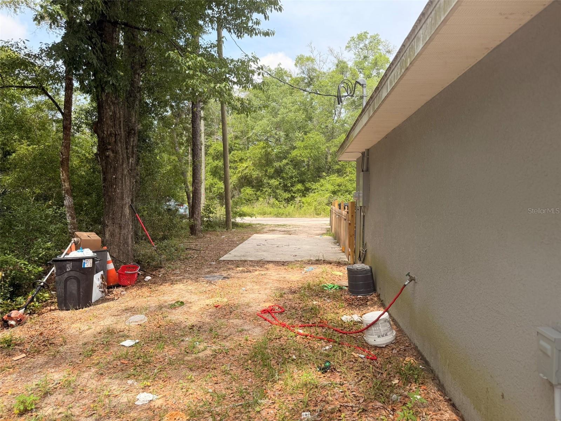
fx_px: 389
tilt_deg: -2.6
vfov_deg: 56.8
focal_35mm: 24
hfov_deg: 71.6
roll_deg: -0.5
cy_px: 210
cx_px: 280
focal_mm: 6.76
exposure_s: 1/2169
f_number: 1.78
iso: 100
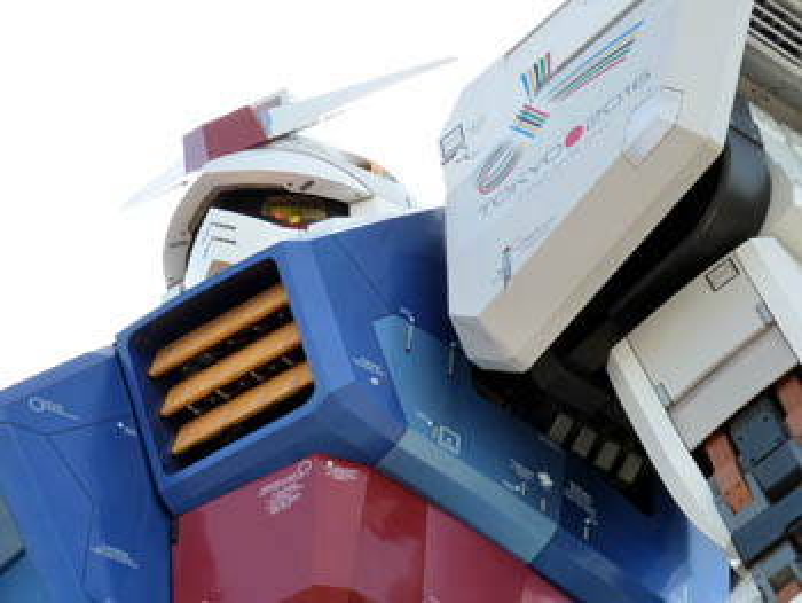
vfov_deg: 9.3
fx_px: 3709
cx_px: 401
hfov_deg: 12.3
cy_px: 302
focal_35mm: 160
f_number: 4.4
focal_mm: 18.2
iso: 125
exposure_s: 1/200
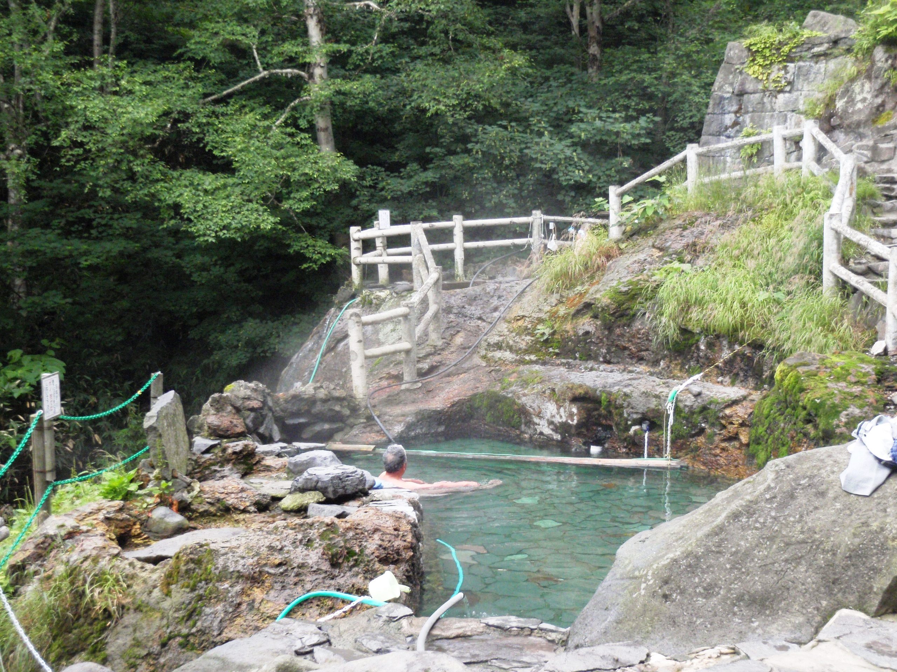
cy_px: 336
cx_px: 448
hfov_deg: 44.8
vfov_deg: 34.3
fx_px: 1088
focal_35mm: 42
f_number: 4.3
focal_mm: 7.57
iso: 320
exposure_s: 1/250
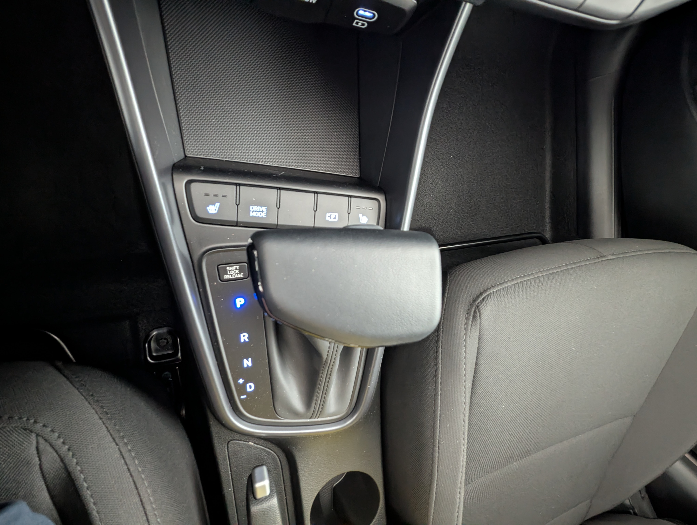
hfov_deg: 94.4
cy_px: 262
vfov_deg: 78.2
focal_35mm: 16
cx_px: 348
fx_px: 323
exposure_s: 1/25
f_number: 2.2
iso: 832
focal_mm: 2.35
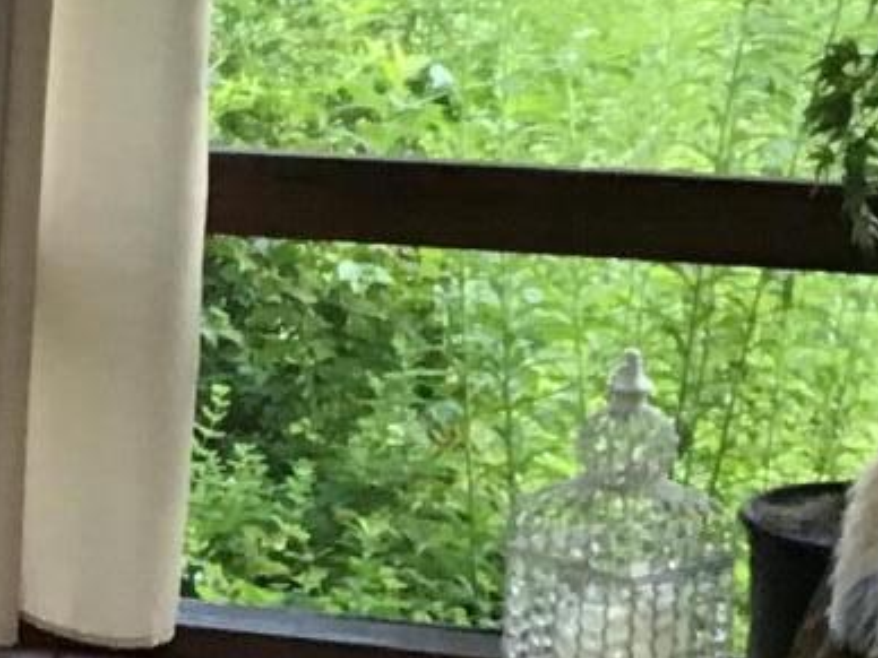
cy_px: 190
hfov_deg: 11.4
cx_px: -733
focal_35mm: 160
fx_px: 4058
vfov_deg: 9.3
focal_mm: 3.3
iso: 64
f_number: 2.4
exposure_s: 1/30
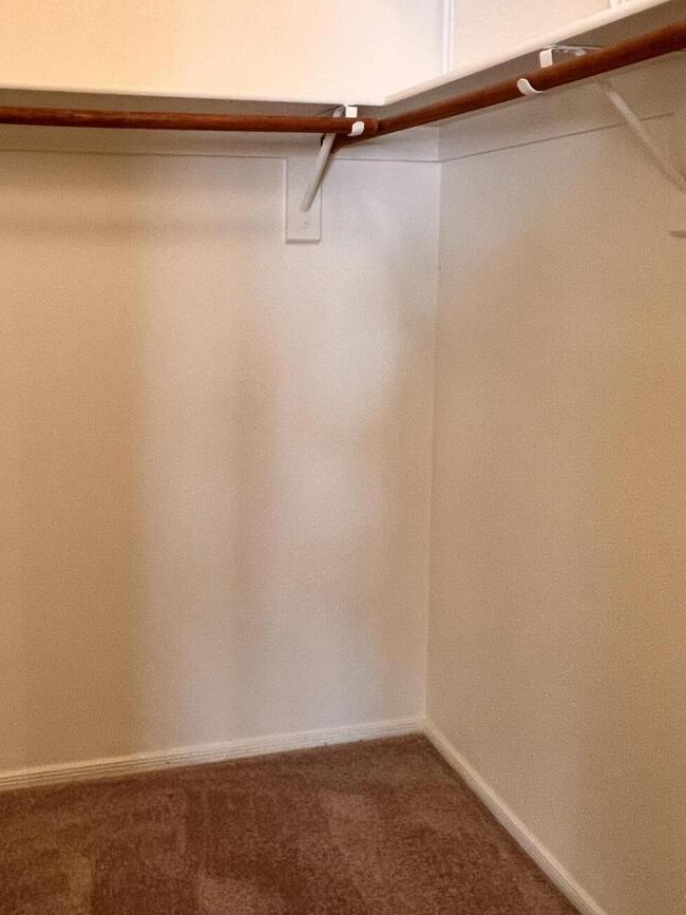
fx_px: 793
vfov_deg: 59.3
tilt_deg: -5.3
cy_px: 348
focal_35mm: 30
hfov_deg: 45.3
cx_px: 177
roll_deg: +0.2
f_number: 1.8
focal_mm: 1.57
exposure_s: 1/60
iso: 200
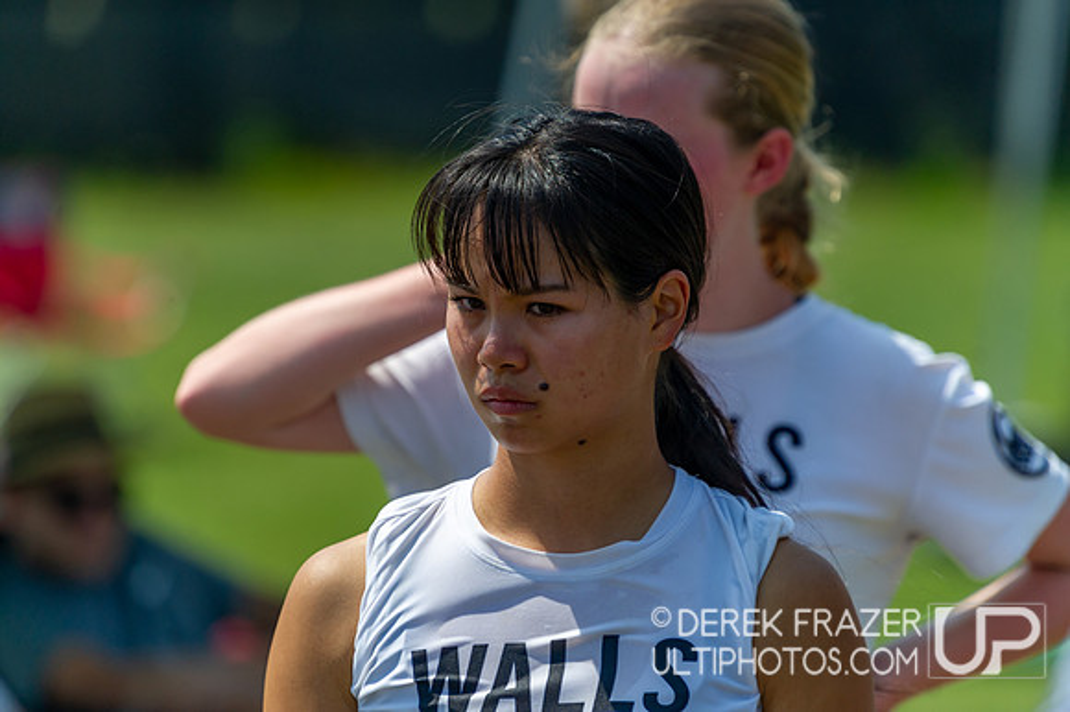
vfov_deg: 5.1
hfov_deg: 7.6
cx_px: 530
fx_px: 8053
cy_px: 326
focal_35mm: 271
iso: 450
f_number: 4
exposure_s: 1/5000
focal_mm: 250
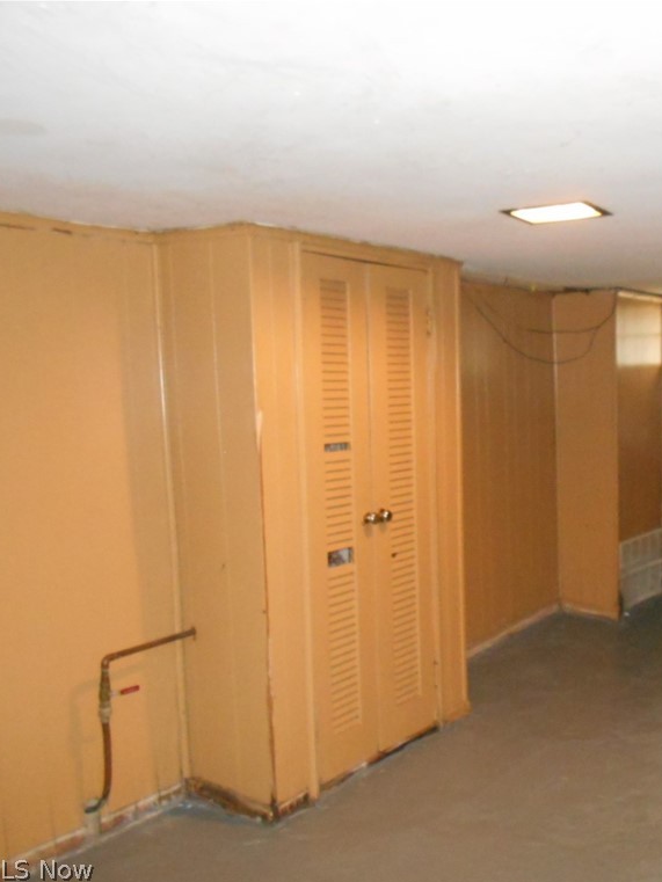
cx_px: 566
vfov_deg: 52.6
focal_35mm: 35
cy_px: 444
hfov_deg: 38.5
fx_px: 892
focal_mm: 4.6
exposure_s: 1/25
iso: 800
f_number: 3.2
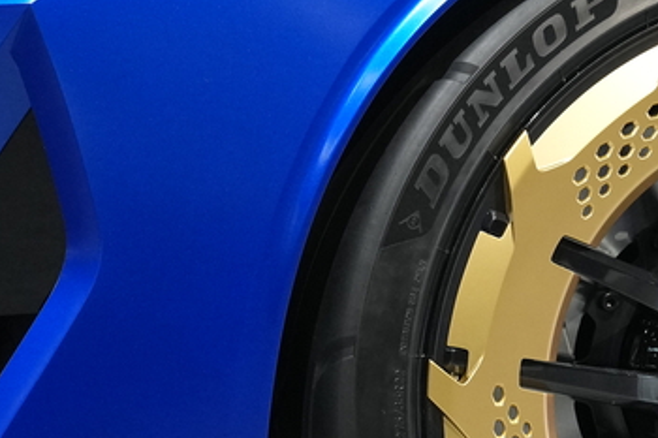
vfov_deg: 5.6
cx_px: 329
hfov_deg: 8.4
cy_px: 285
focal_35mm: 245
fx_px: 4476
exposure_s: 1/80
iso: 2500
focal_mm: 67
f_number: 4
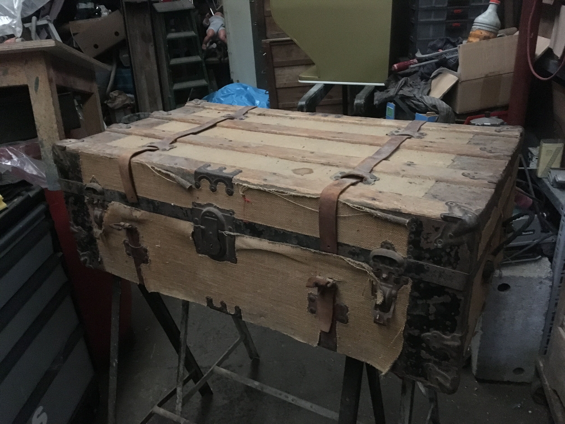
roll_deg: +3.1
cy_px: 212
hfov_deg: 61.7
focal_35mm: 29
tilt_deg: -23.5
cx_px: 282
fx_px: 473
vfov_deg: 48.2
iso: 1000
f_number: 2.2
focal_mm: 4.15
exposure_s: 1/17
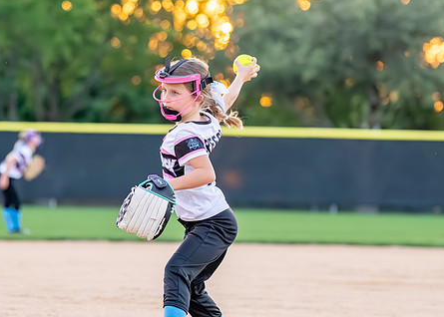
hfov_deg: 8.6
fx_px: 2951
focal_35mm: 234
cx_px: 192
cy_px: 165
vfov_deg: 6.2
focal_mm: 113
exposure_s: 1/1250
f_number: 2.8
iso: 1600
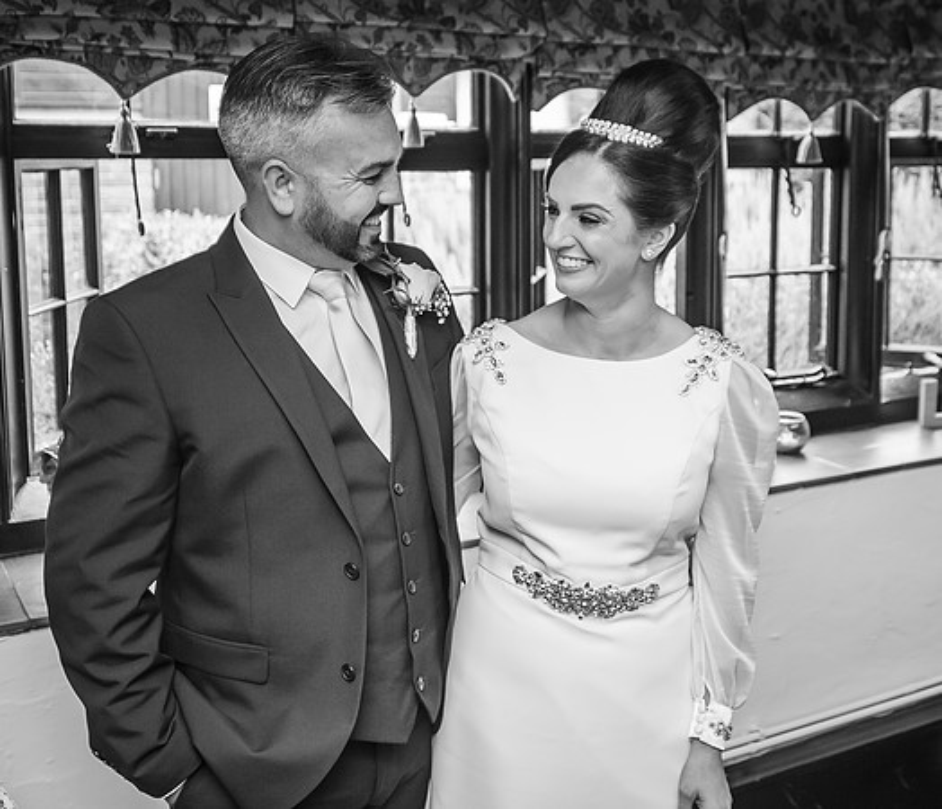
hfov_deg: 39.1
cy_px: 309
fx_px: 1320
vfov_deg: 33.9
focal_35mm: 46
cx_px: 571
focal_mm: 24
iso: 400
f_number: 2.8
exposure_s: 1/100
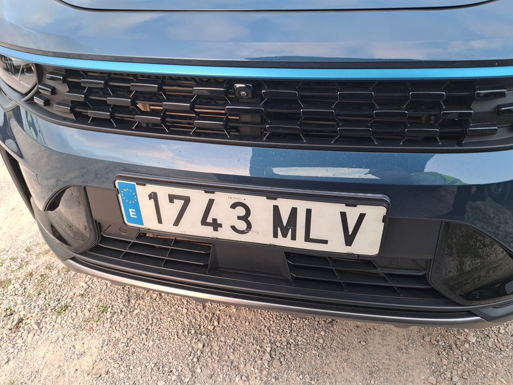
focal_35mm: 24
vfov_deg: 56.8
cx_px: 256
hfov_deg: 71.6
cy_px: 192
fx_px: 356
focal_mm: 5.23
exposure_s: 1/50
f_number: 1.8
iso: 64
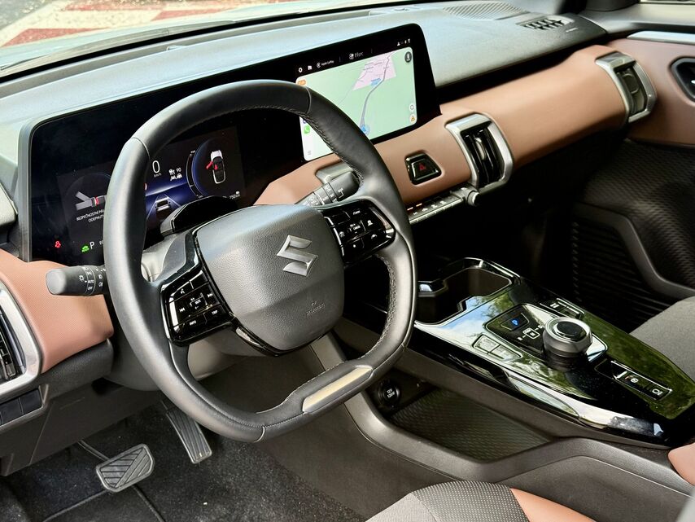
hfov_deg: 39.6
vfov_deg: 30.3
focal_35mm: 48
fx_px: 964
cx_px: 348
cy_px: 261
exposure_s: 1/101
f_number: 1.78
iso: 160
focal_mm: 6.76
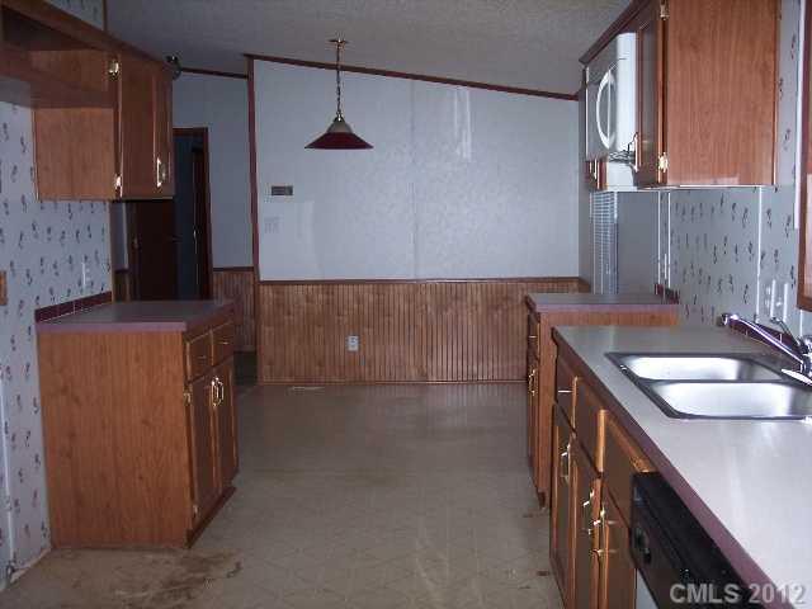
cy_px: 304
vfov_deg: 36.8
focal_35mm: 39
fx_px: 915
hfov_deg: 47.9
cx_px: 406
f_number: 2.8
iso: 140
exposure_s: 1/60
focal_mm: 8
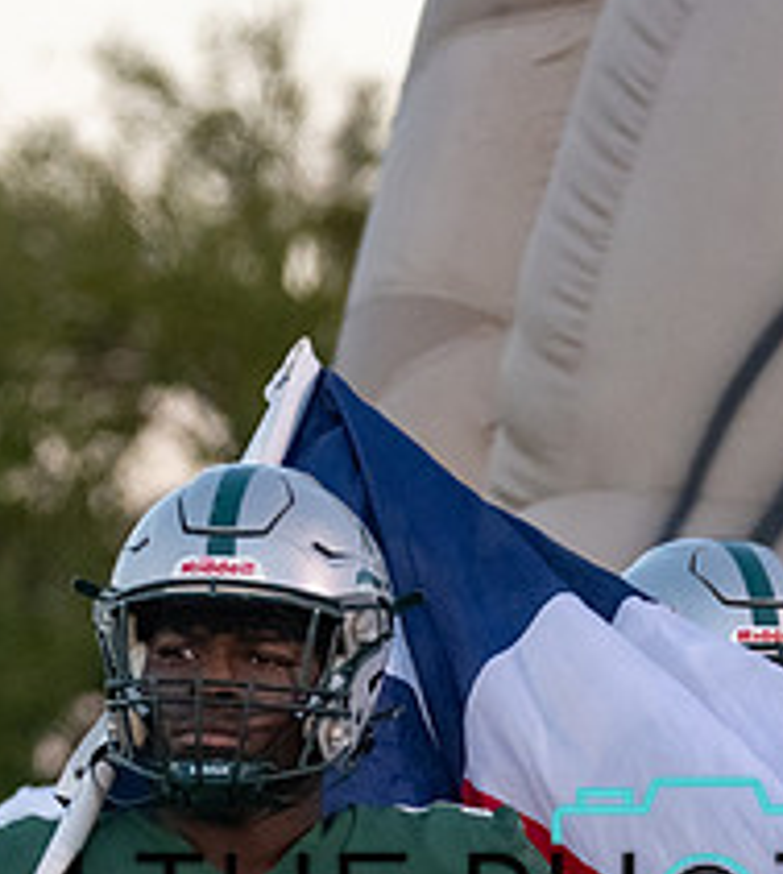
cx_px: 482
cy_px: 1392
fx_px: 18226
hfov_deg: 2.5
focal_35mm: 672
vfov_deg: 2.7
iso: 2500
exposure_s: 1/1250
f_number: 4
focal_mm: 154
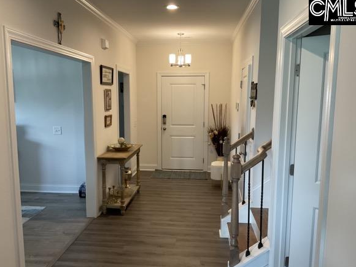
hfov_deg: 56.8
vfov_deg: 44.1
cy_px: 141
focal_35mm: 32
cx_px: 171
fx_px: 329
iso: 80
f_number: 1.8
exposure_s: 1/60
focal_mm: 3
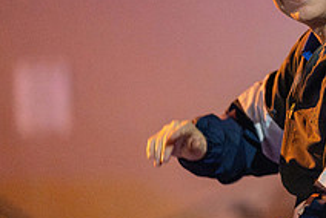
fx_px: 2603
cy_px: 47
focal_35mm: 287
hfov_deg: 7.1
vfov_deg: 4.8
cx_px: 384
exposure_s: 1/250
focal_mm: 105
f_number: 1.4
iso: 10000
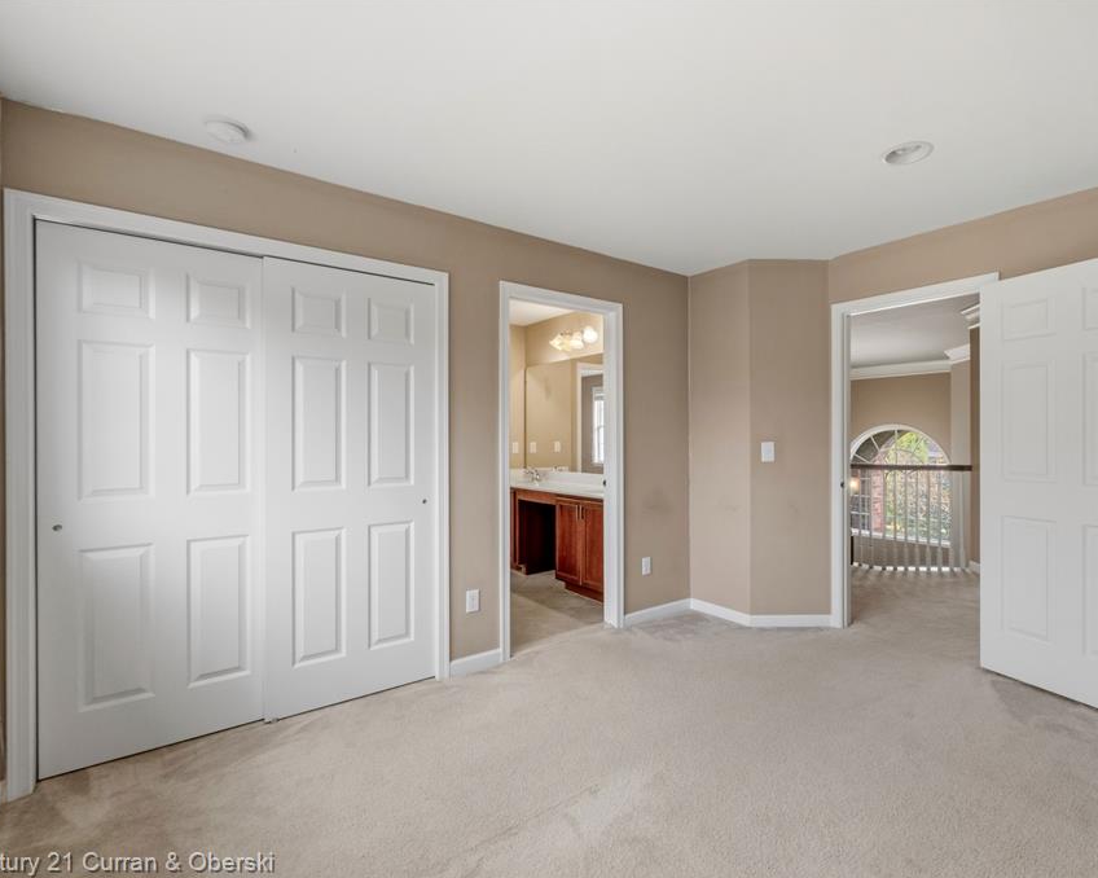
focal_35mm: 17
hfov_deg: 89.3
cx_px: 611
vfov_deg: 77.0
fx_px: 552
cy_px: 439
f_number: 8
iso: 1250
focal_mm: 10
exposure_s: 1/4
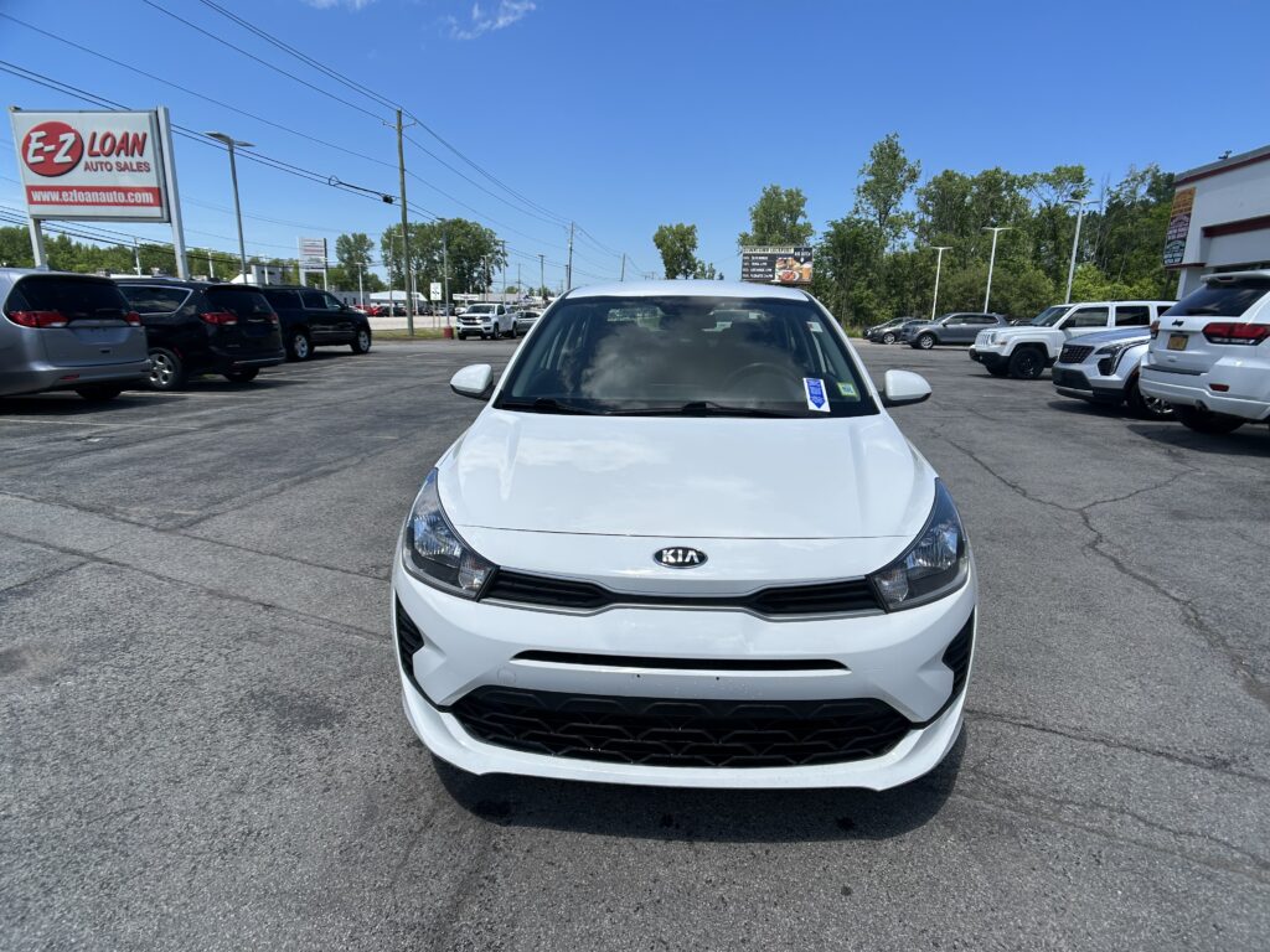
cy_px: 476
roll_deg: -1.9
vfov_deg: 53.1
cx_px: 635
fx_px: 954
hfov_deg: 67.3
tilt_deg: -13.9
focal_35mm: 26
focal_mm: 5.7
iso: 50
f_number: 1.5
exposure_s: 1/4630
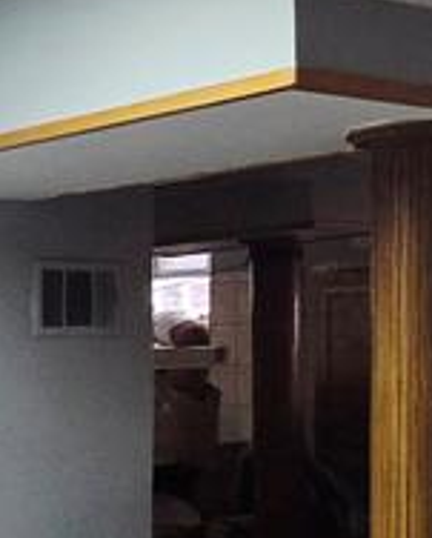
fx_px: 1100
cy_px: 381
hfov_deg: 18.6
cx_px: -280
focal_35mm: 69
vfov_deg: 27.2
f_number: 2.2
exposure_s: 1/60.2
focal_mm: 2.2
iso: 500
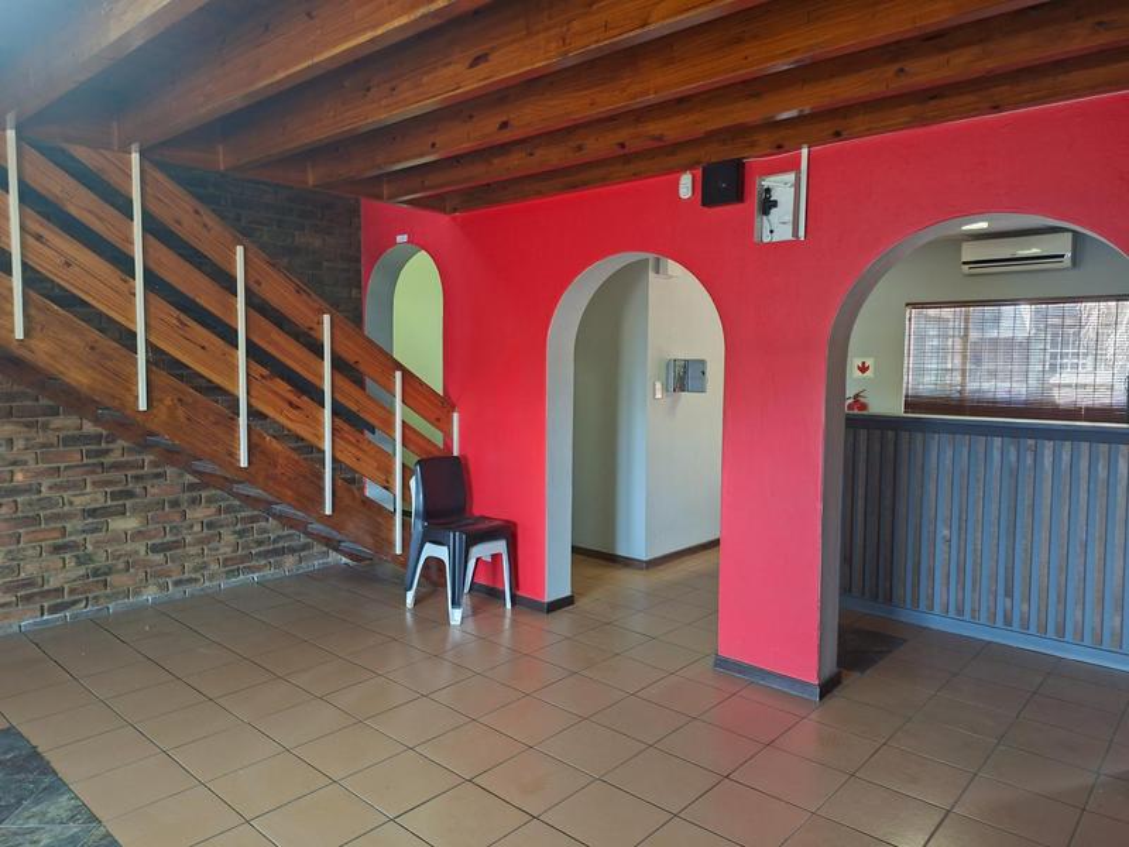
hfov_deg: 73.9
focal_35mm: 23
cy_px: 424
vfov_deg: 58.9
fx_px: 750
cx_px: 564
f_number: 1.8
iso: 250
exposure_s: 1/33
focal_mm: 5.54
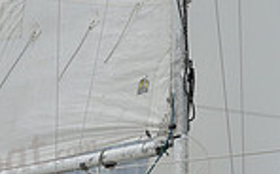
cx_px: 197
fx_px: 2133
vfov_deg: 4.6
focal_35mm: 280
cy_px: 245
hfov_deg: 7.5
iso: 400
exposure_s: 1/800
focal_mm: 70
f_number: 7.1
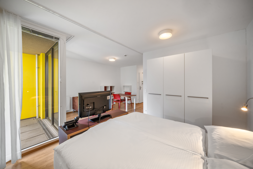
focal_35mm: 13
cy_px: 84
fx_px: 91
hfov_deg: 108.3
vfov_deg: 85.4
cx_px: 126
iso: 500
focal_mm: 13
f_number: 8
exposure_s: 1/13
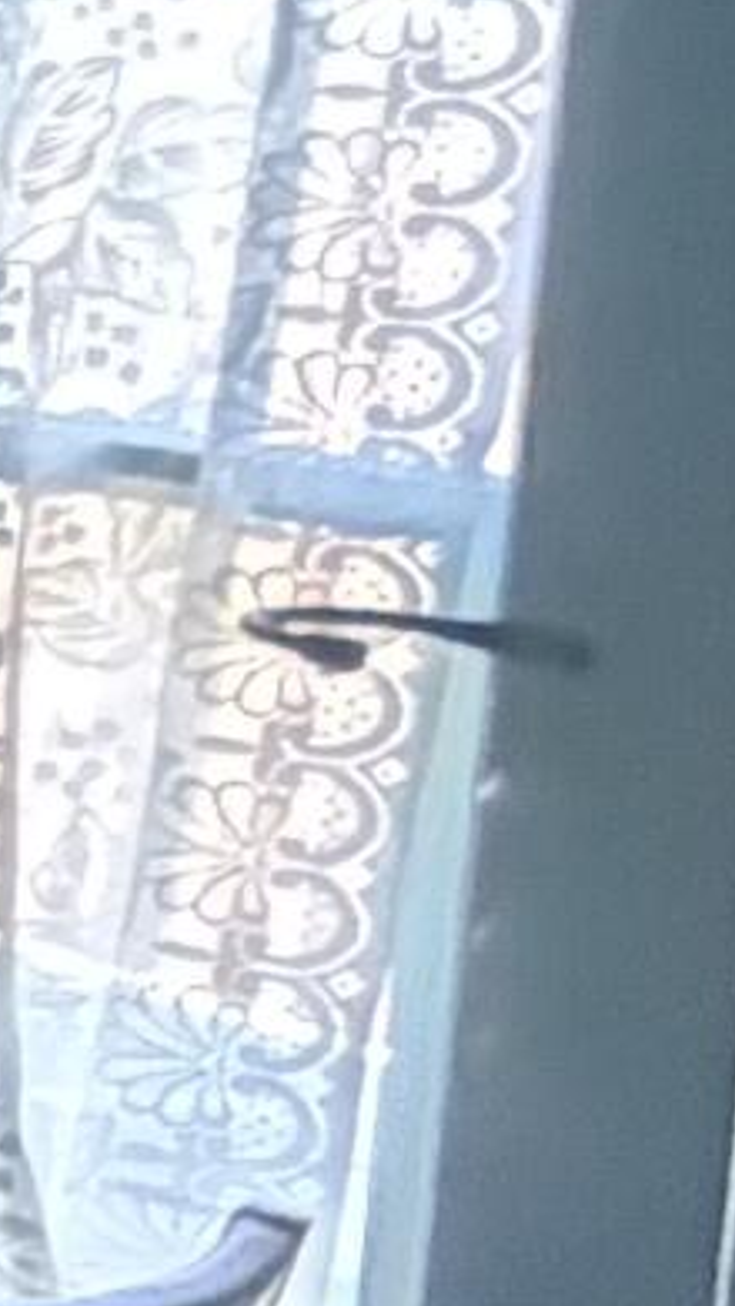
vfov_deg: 18.2
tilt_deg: -7.2
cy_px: 291
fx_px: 4053
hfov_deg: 4.5
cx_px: -4233
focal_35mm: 117
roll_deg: -0.1
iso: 640
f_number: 2.2
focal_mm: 2.22
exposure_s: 1/60
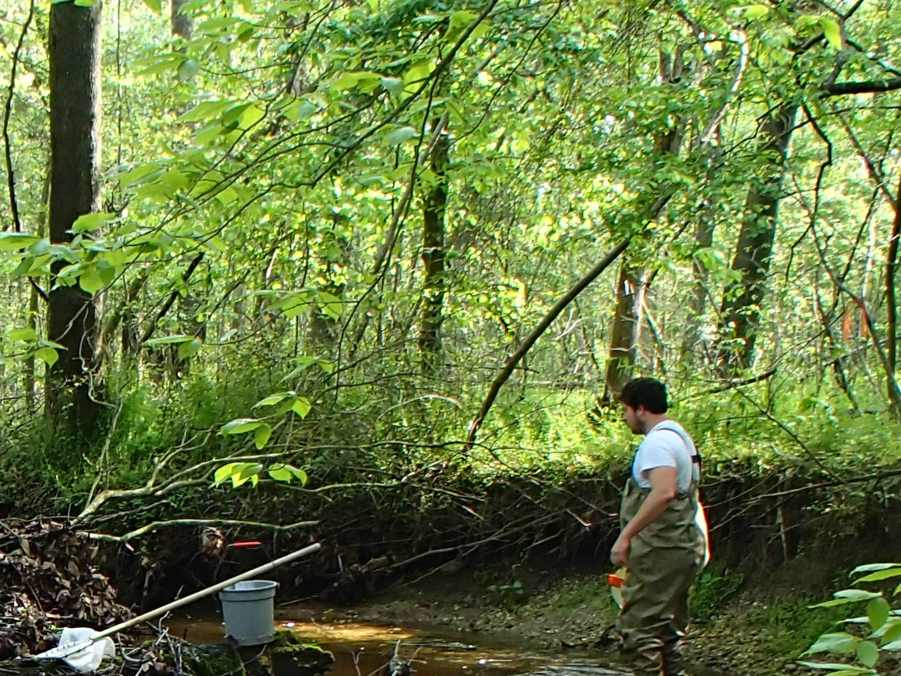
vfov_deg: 17.4
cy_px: 733
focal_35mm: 82
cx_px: 68
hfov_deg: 23.1
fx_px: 2134
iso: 160
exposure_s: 1/60
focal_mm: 5
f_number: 3.9
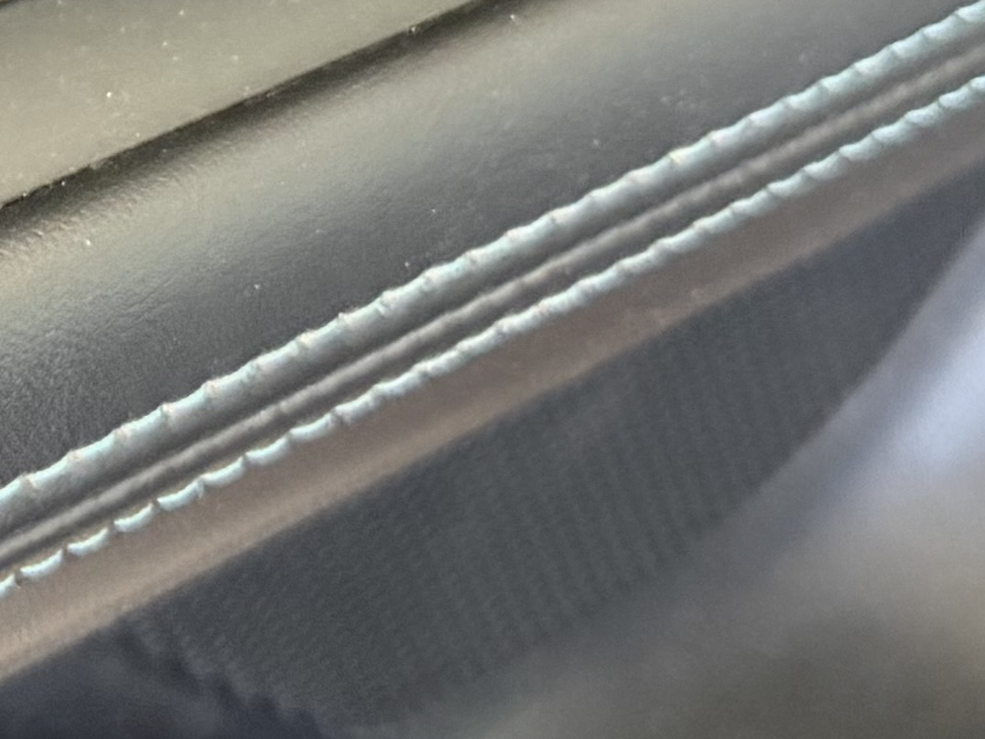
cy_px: -476
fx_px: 3615
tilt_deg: -45.0
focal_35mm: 127
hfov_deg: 14.4
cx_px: -518
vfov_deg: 11.1
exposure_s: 1/49
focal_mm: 6.76
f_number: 1.78
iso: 800
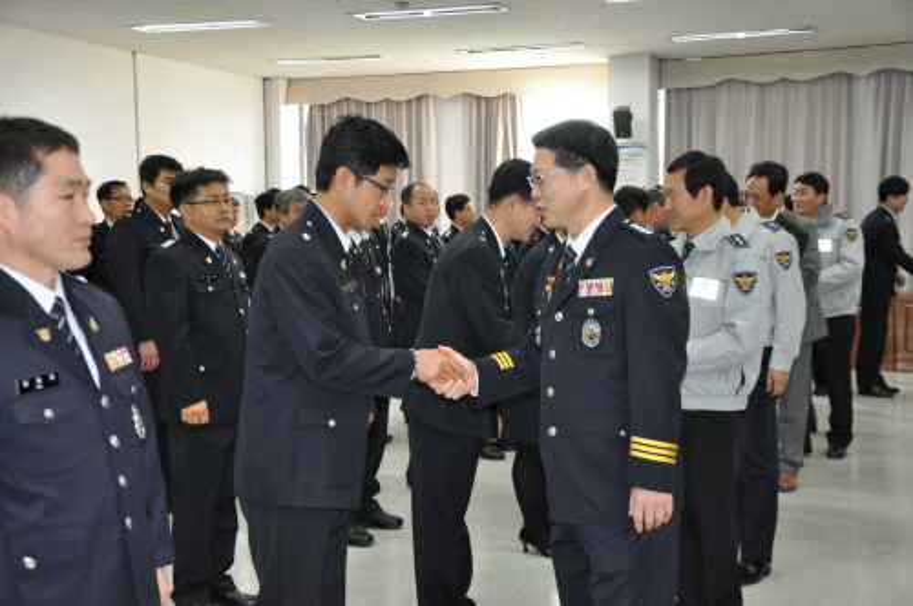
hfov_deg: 38.9
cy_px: 303
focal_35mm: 51
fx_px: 1292
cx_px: 456
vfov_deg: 26.4
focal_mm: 34
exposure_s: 1/125
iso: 800
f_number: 4.2
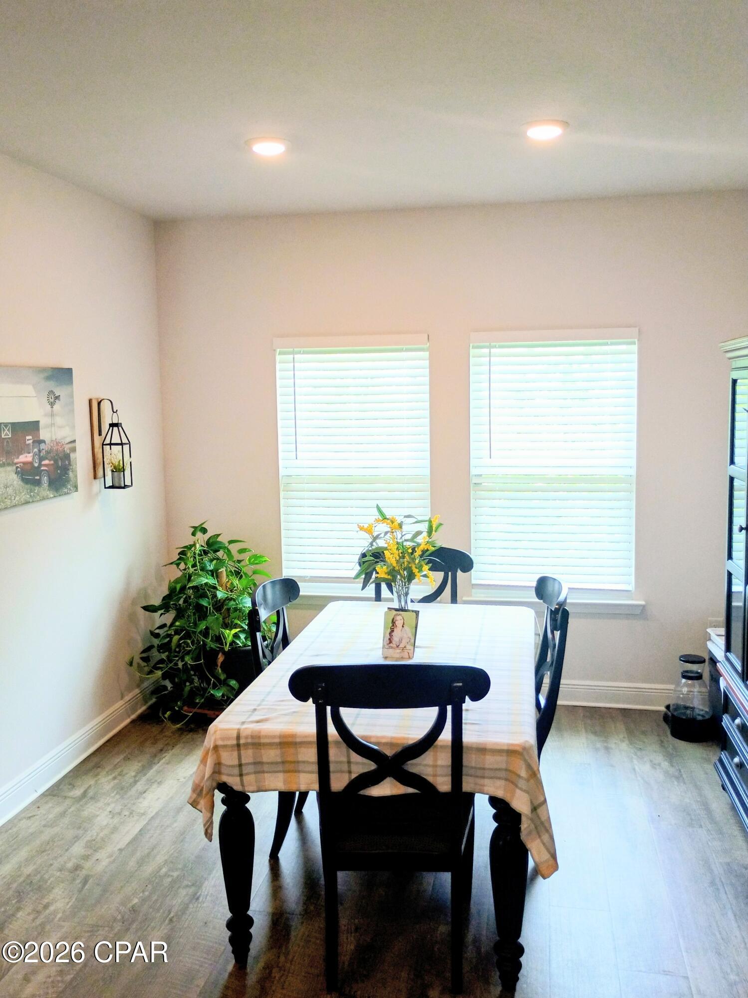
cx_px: 374
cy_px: 499
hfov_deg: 48.2
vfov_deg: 61.7
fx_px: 836
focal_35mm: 29
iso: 100
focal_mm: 4.27
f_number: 1.8
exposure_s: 1/60
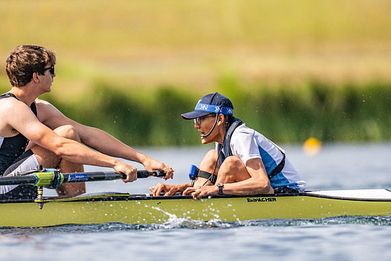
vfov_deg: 1.5
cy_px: 130
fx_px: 9769
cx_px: 196
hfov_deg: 2.3
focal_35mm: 900
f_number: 4
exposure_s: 1/2500
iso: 200
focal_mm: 600
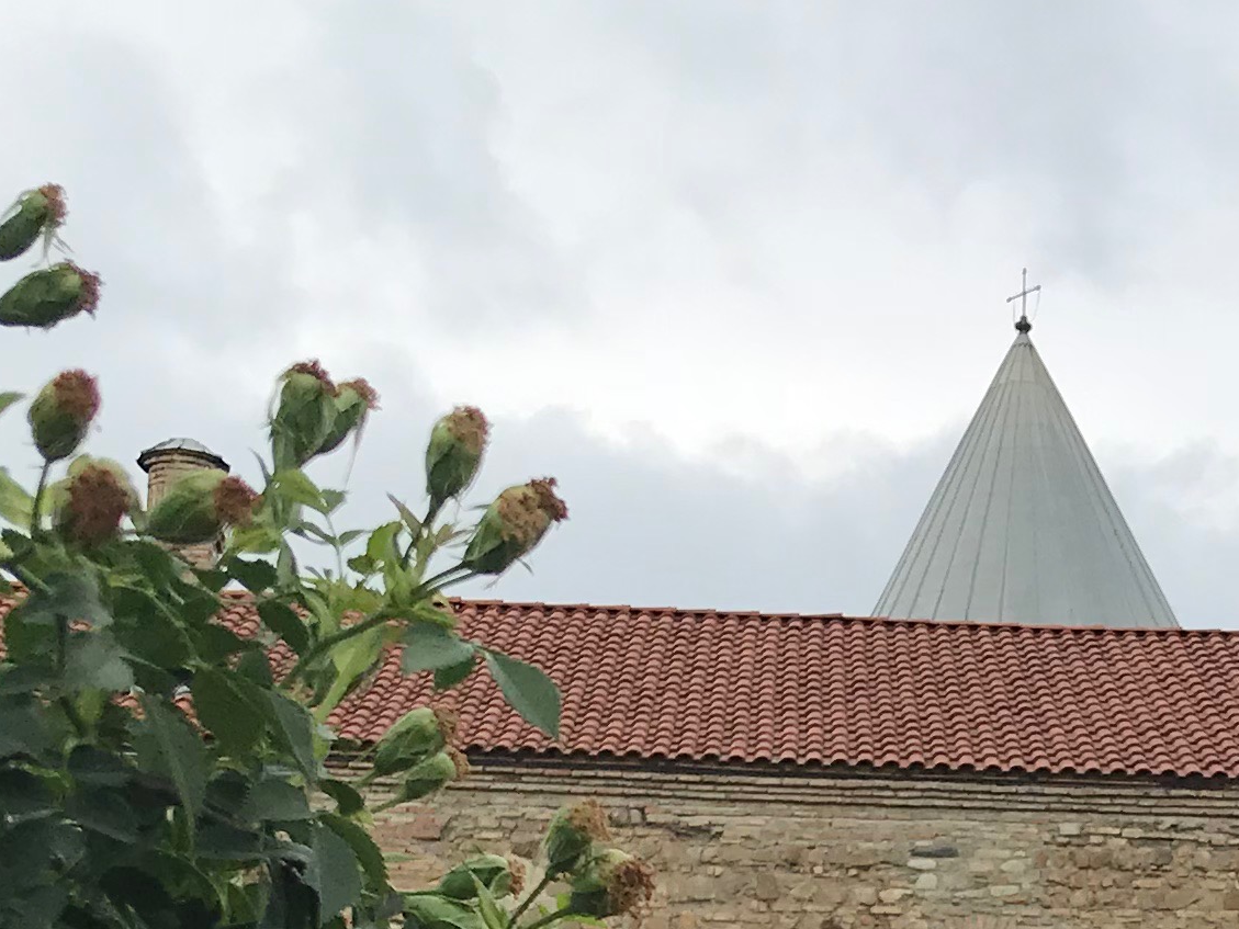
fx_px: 3580
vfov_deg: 14.0
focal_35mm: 100
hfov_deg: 19.2
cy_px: 1306
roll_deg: -0.5
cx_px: 1172
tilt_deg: +10.2
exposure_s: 1/2128
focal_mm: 3.99
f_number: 1.8
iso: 20
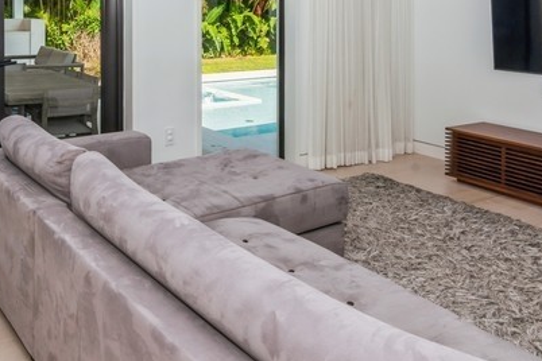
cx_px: 208
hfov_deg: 50.3
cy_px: 15
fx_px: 572
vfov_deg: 32.7
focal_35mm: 38
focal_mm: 17
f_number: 8
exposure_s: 1/250
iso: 200
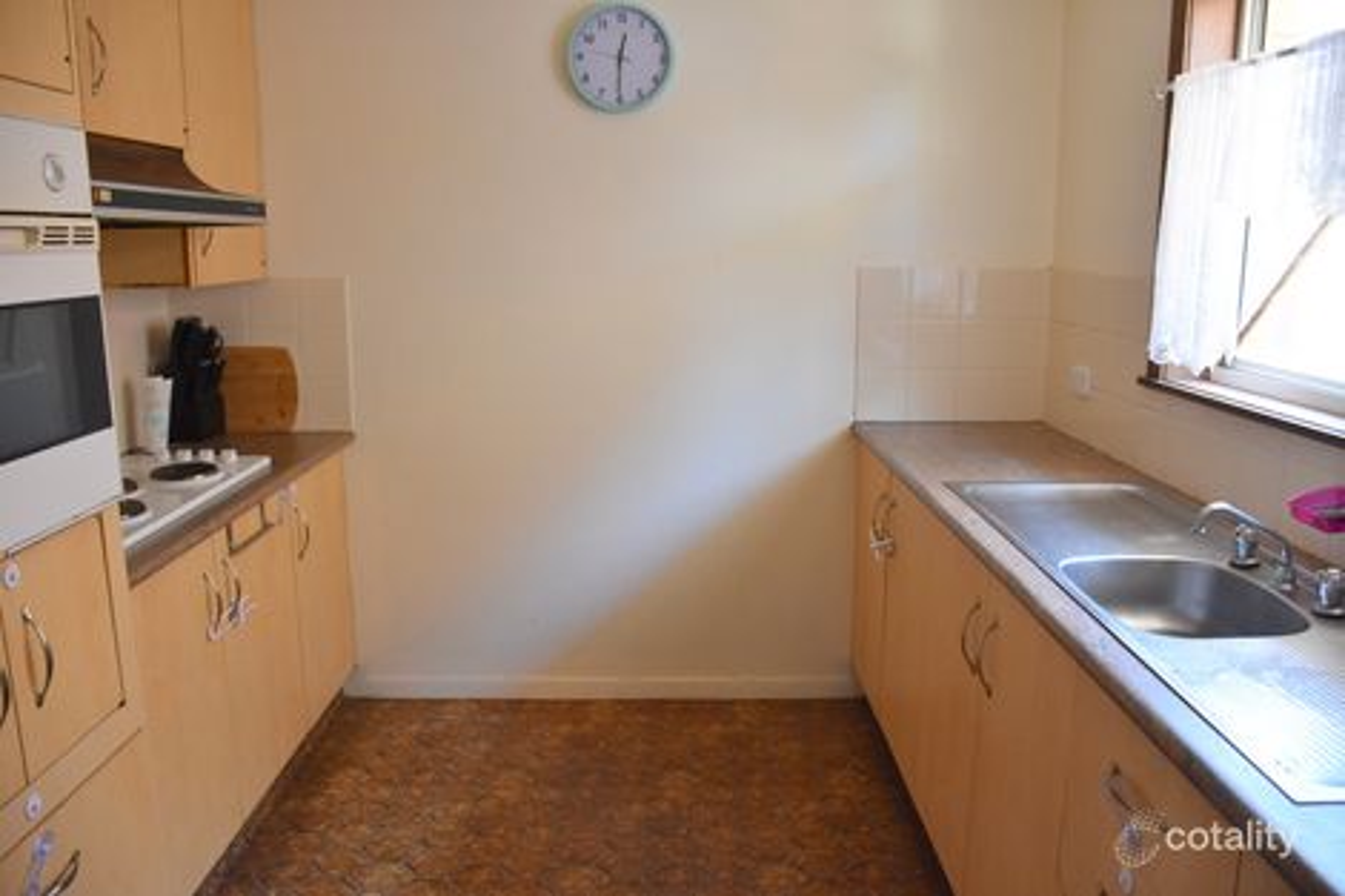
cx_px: 672
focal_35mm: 27
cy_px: 448
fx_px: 1008
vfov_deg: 47.9
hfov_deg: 67.4
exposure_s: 1/80
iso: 800
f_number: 4.5
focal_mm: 18
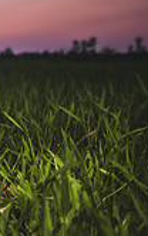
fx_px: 554
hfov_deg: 11.6
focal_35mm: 86
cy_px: 28
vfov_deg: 23.5
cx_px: -240
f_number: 2.8
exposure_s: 1/1000
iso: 200
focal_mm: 24
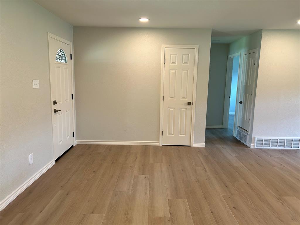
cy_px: 112
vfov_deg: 53.1
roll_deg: -0.6
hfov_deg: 67.3
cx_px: 150
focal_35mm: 26
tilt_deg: -9.6
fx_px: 225
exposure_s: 1/120
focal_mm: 5.7
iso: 125
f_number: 1.5
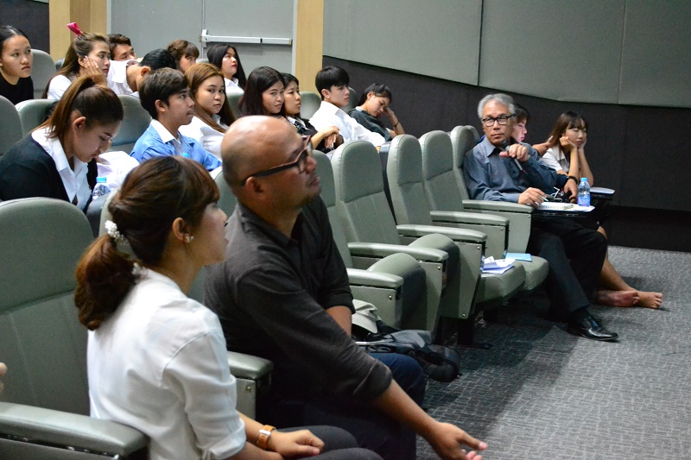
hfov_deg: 35.1
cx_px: 346
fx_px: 1094
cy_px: 230
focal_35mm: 57
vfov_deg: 23.8
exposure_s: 1/15
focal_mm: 38
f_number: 5
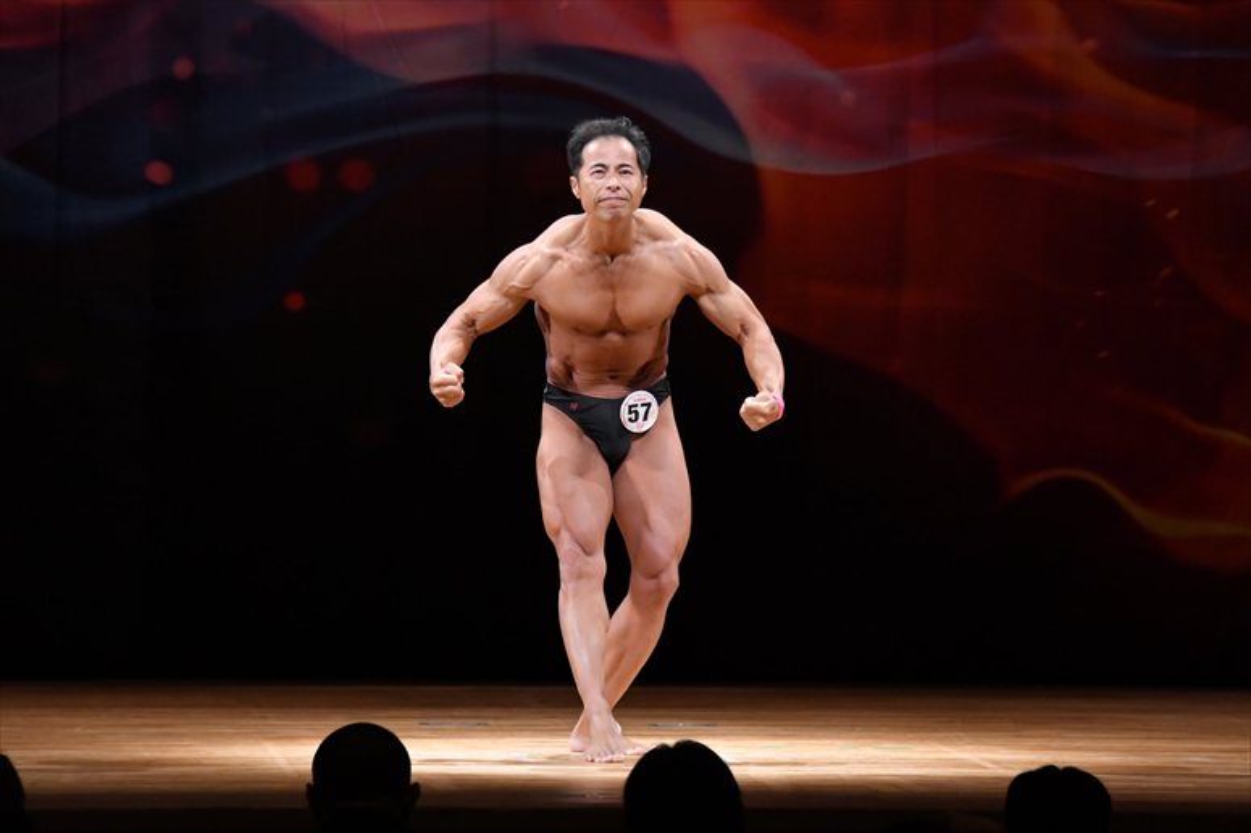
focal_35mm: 240
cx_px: 626
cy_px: 416
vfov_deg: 5.7
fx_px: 8336
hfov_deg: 8.6
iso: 4000
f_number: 5.6
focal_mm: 160
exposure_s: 1/400
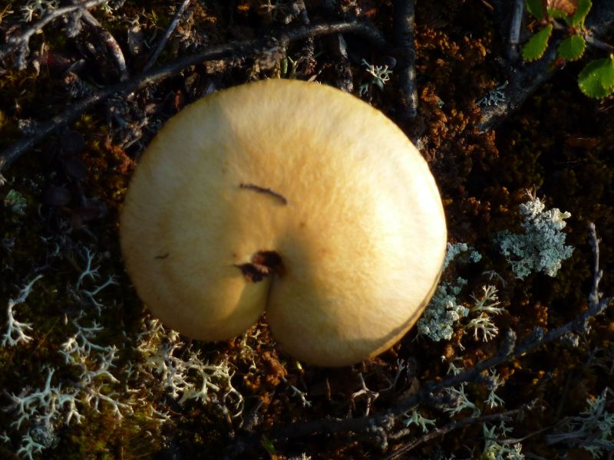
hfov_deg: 6.6
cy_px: 230
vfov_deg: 5.0
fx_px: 5321
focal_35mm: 300
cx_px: 307
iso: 80
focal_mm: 49.2
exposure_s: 1/200
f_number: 4.9
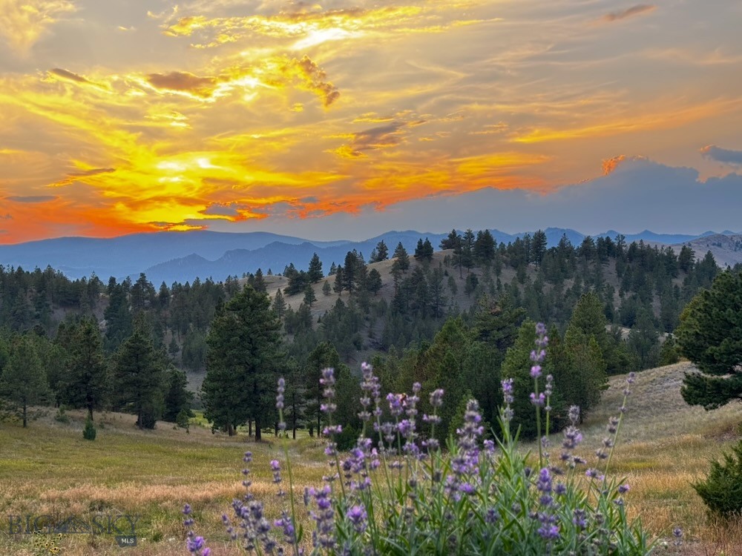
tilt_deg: -0.4
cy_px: 278
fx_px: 1029
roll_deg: +2.0
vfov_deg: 30.3
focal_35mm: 48
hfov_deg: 39.7
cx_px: 371
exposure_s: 1/146
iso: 100
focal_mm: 6.76
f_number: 1.78
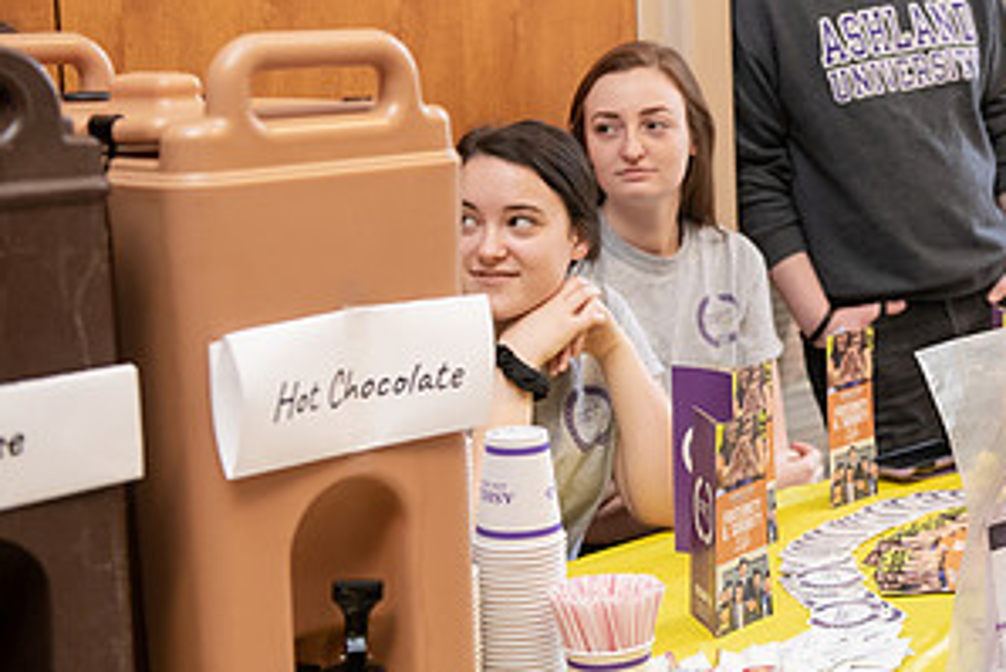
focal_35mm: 74
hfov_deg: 26.3
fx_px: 2069
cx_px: 922
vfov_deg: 18.4
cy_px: 241
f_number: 3.5
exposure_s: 1/200
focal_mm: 38
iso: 1250
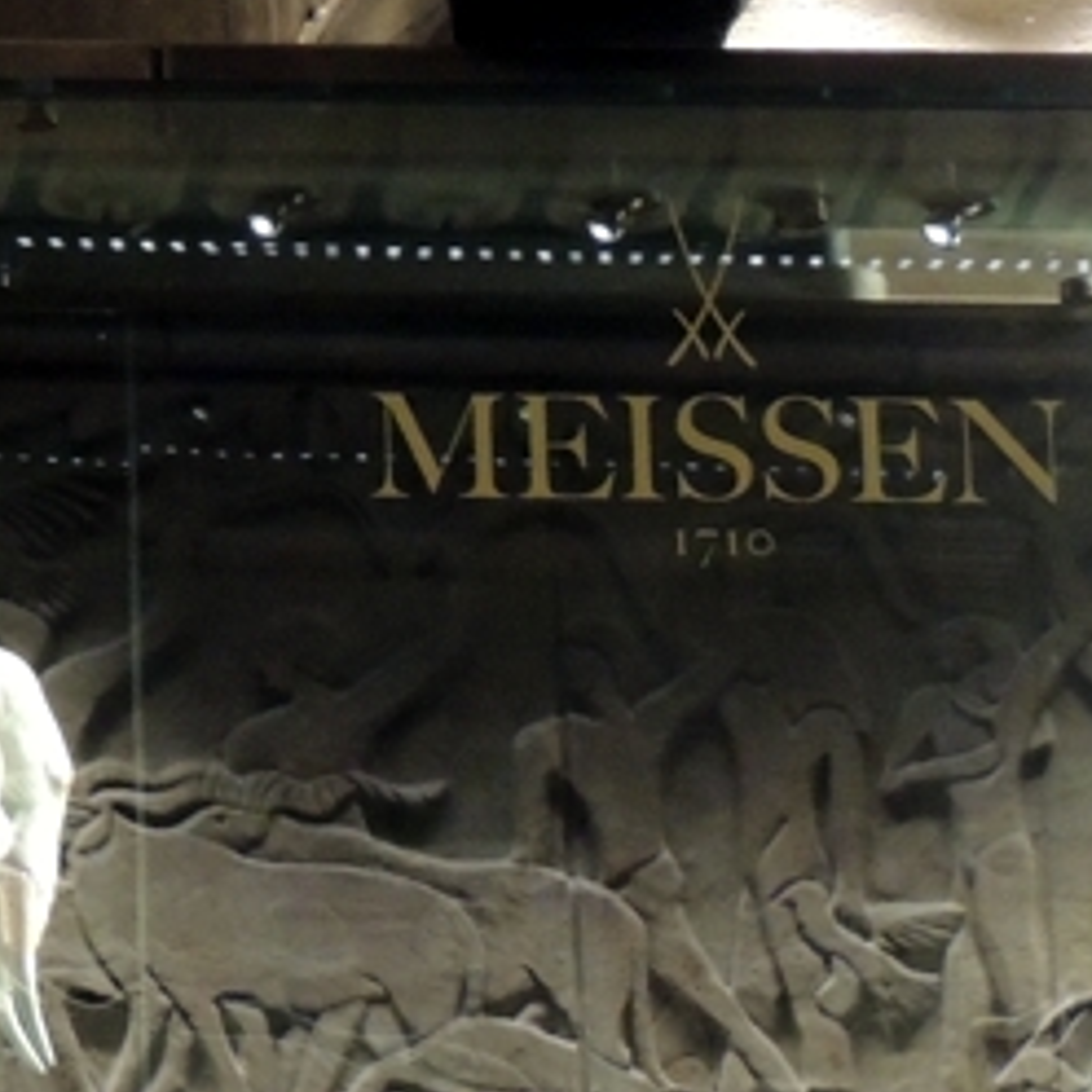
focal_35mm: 329
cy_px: -174
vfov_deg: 5.3
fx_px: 11742
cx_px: -141
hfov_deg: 5.3
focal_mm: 17.8
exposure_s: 1/20
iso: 800
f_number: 4.1
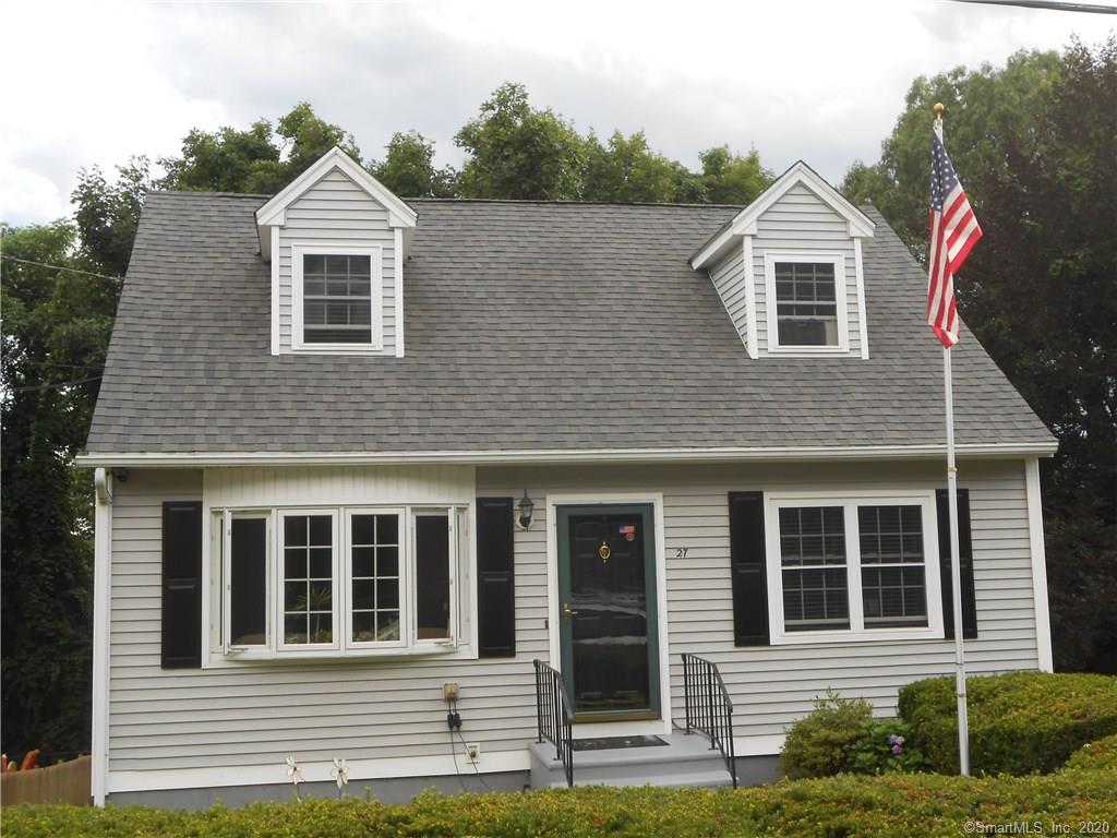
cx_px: 558
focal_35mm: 44
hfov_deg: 42.9
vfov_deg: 32.9
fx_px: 1420
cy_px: 419
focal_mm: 7.8
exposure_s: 1/80
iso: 80
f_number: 4.5
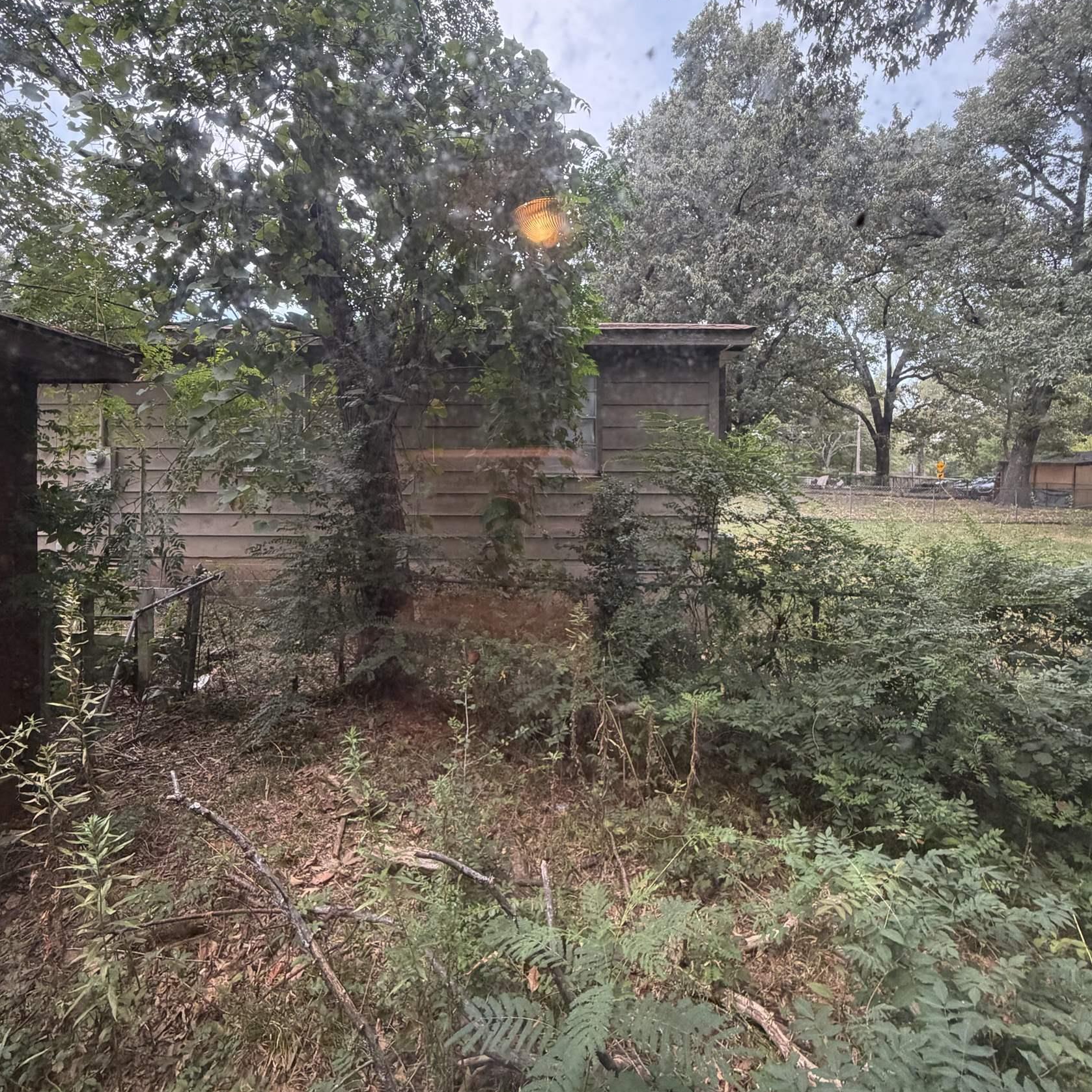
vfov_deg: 83.7
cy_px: 492
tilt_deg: -1.0
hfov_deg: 84.0
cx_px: 541
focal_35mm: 17
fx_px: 607
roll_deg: +0.2
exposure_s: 1/121
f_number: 2.2
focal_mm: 2.22
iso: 250
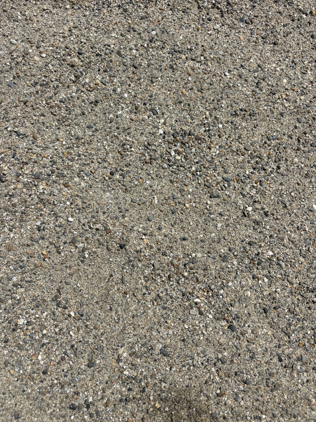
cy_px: 211
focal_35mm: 26
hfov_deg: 53.1
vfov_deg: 67.3
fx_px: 316
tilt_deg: -49.5
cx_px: 158
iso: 50
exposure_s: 1/7813
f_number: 1.6
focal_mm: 5.96
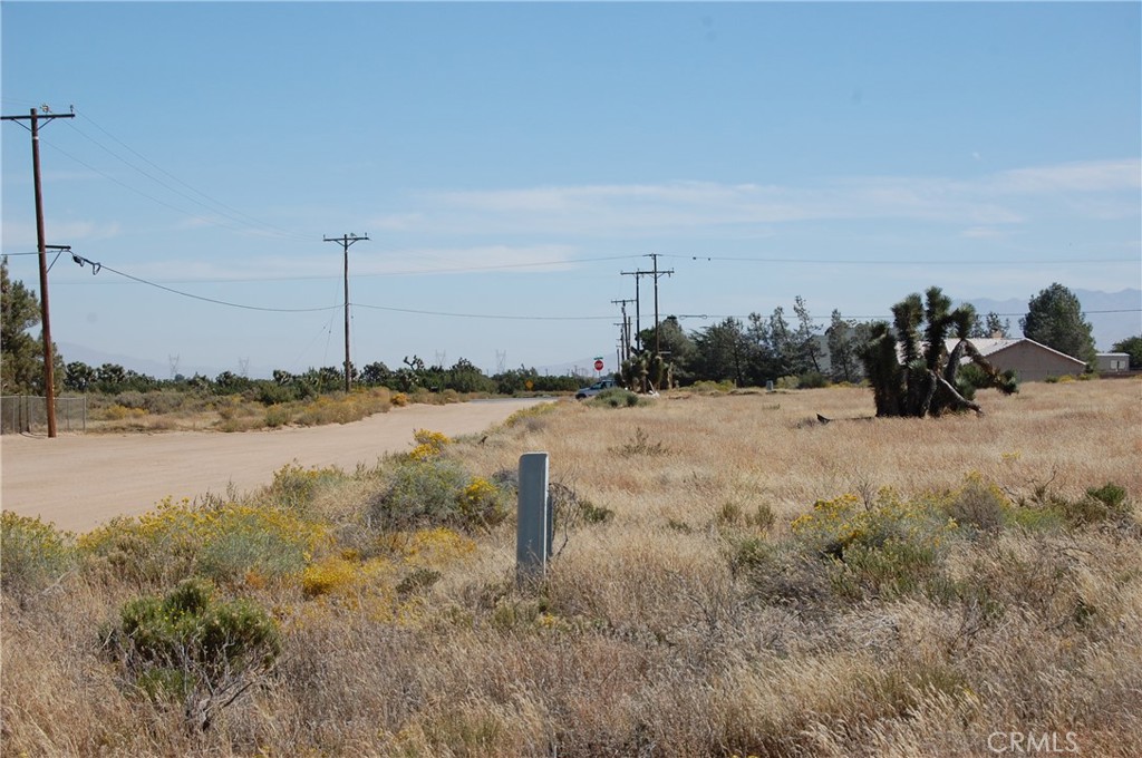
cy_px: 379
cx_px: 571
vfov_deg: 16.5
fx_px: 2614
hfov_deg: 24.6
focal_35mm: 82
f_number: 10
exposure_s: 1/400
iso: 200
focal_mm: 55
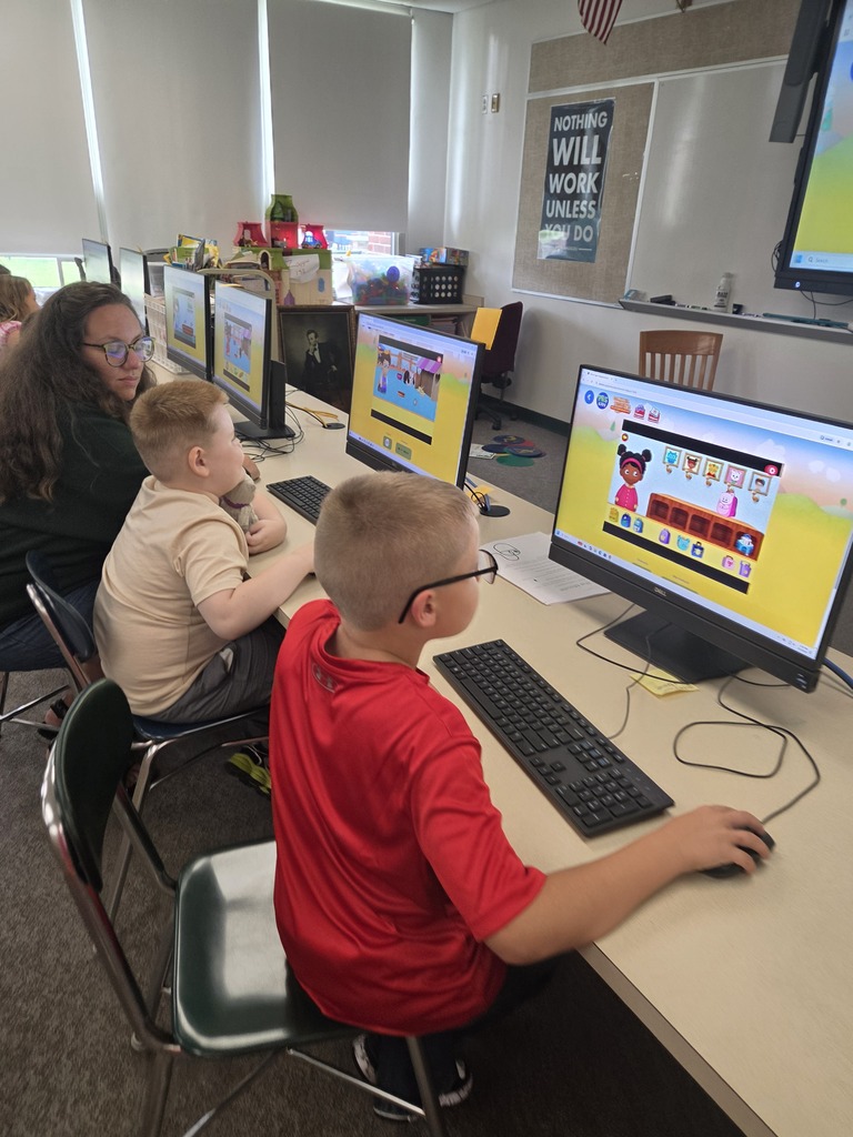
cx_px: 426
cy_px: 568
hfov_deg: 58.9
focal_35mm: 23
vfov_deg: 73.9
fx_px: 756
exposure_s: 1/60
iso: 160
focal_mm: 5.4
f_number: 1.8
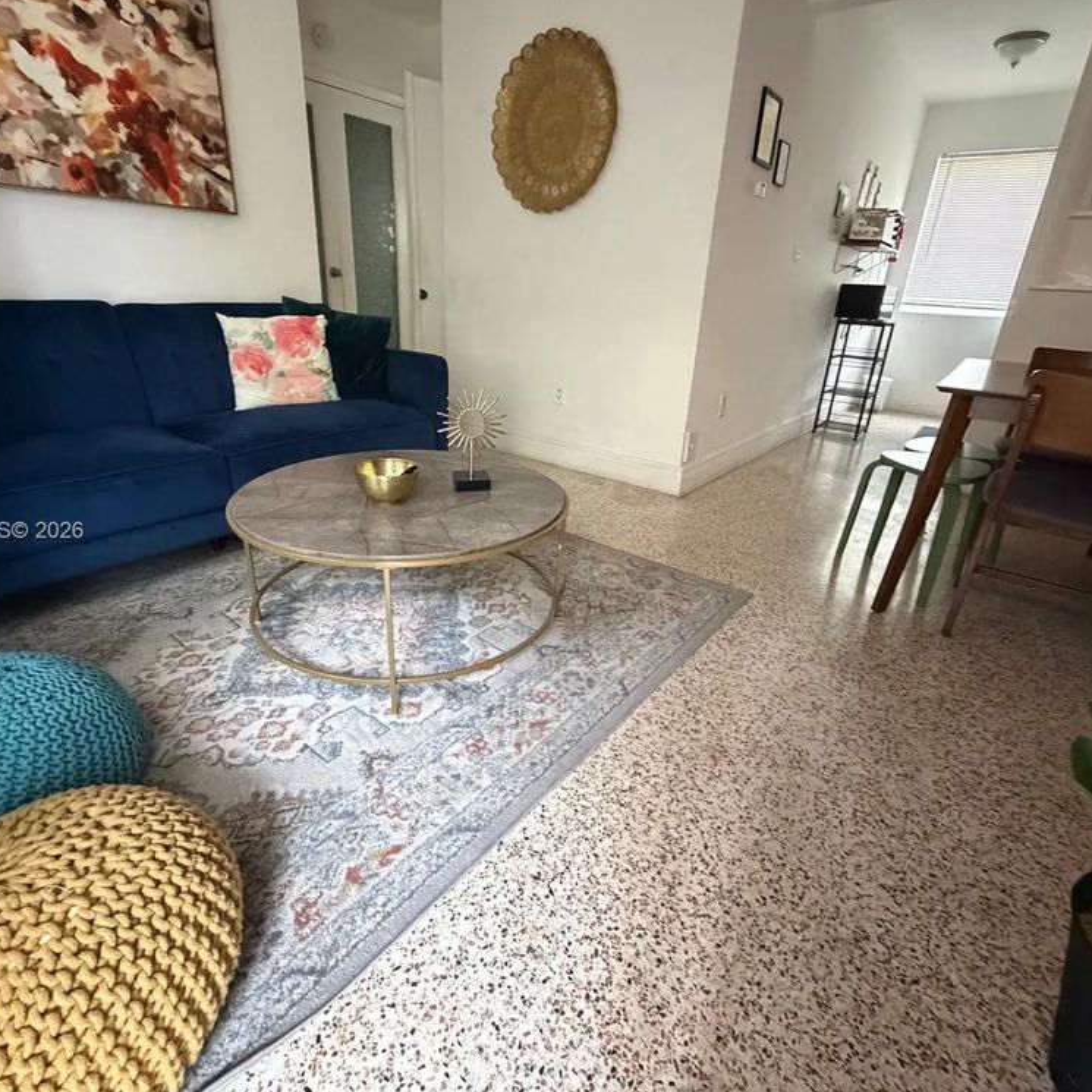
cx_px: 542
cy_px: 532
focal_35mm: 17
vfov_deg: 84.0
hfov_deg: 84.0
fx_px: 607
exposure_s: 1/60
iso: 1000
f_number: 2.2
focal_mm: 2.22
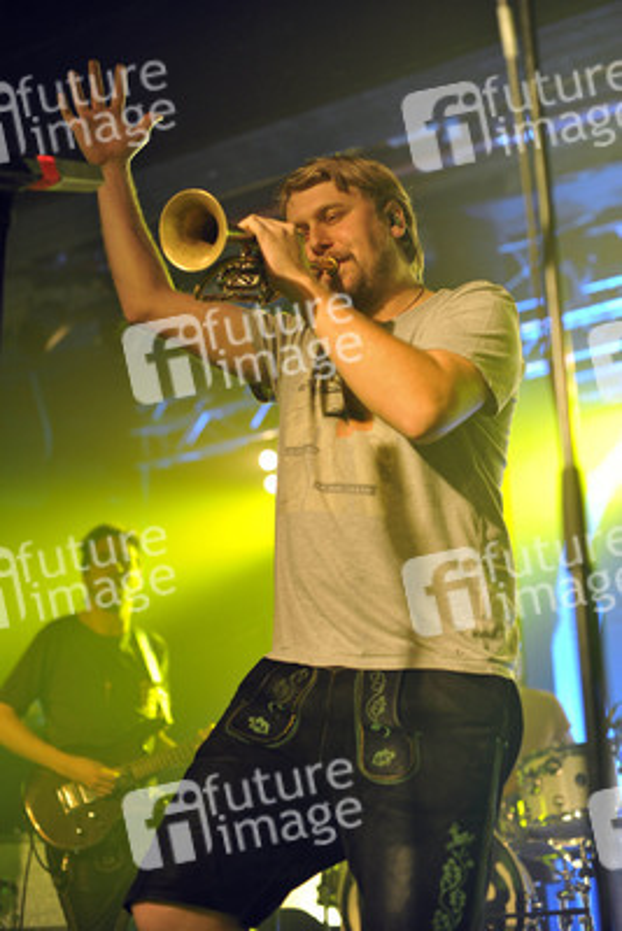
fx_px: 1295
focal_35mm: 50
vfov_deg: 39.6
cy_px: 466
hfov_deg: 27.0
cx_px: 311
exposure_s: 1/160
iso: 1600
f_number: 2.8
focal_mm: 50
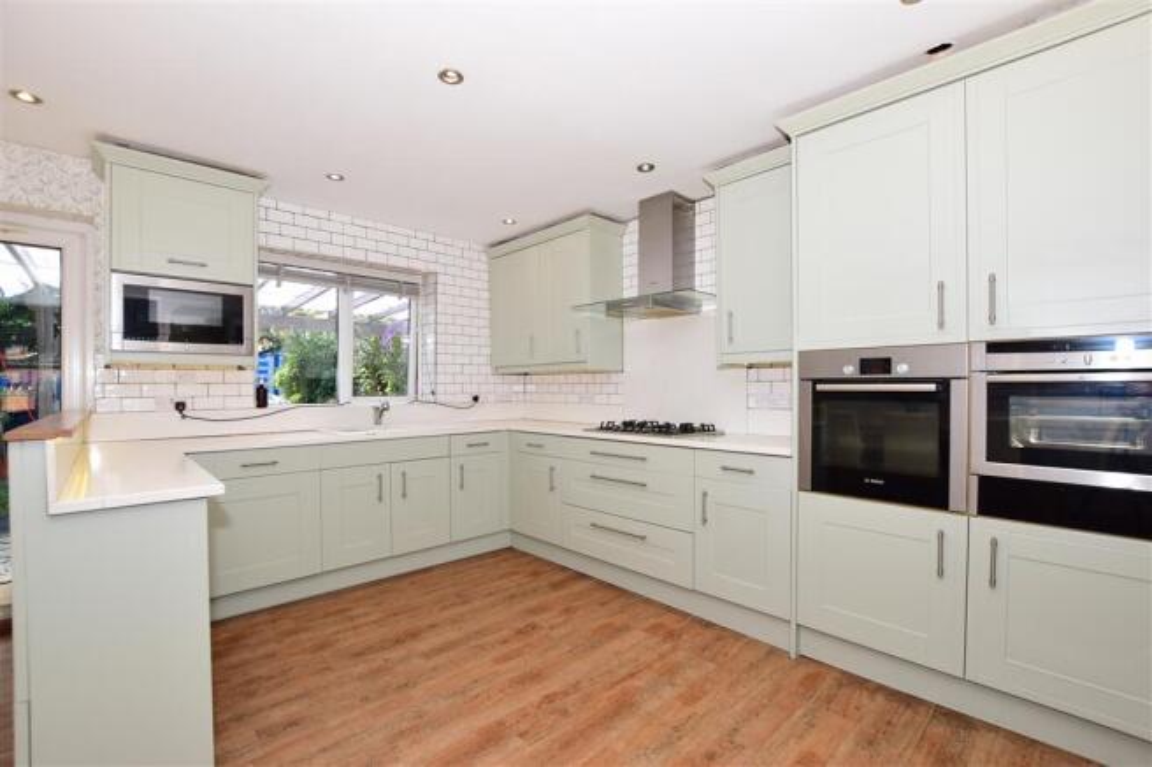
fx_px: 480
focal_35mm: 15
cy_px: 384
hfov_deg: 100.4
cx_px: 576
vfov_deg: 77.3
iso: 400
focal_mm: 10
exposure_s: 1/125
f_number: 8
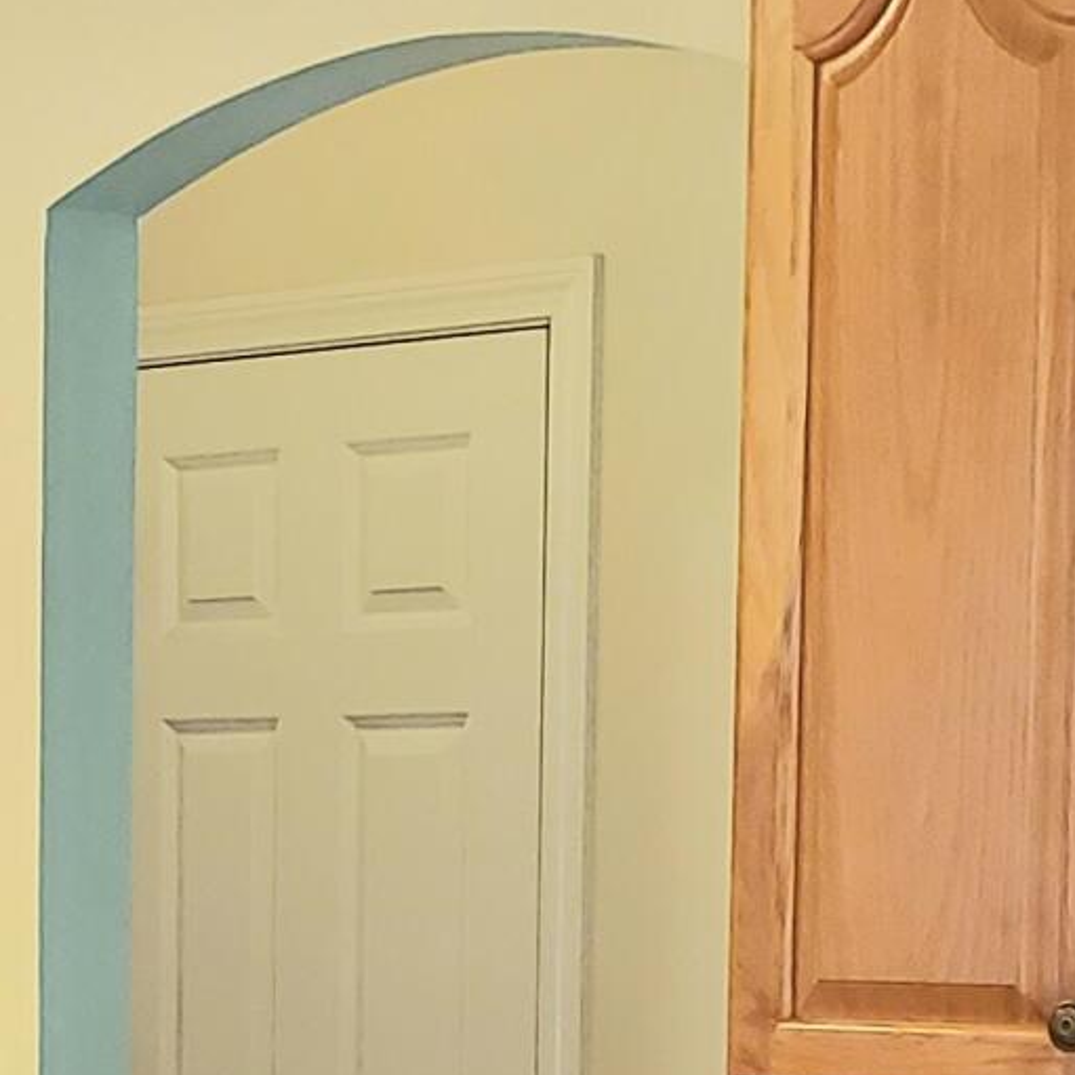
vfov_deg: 12.6
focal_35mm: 135
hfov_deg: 12.7
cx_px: -111
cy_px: 1279
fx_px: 4743
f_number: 2.4
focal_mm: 4.3
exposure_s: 1/59.2
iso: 200
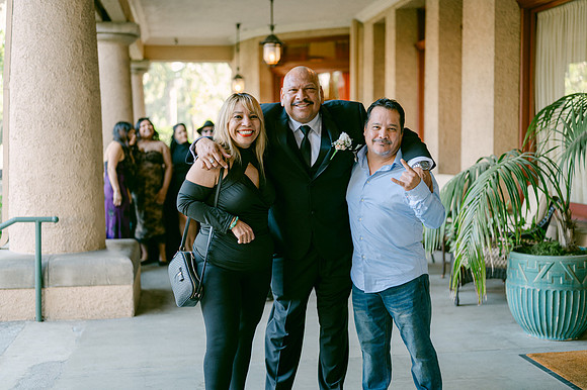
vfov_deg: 27.0
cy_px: 195
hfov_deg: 39.6
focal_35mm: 50
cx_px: 294
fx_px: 815
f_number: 1.8
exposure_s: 1/125
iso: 180
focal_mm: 50
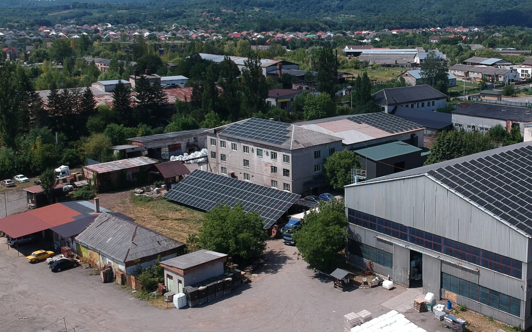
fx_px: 638
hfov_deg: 44.5
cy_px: 129
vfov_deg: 29.1
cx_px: 362
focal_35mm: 44
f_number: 2.6
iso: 101
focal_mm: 4.49
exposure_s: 1/1250
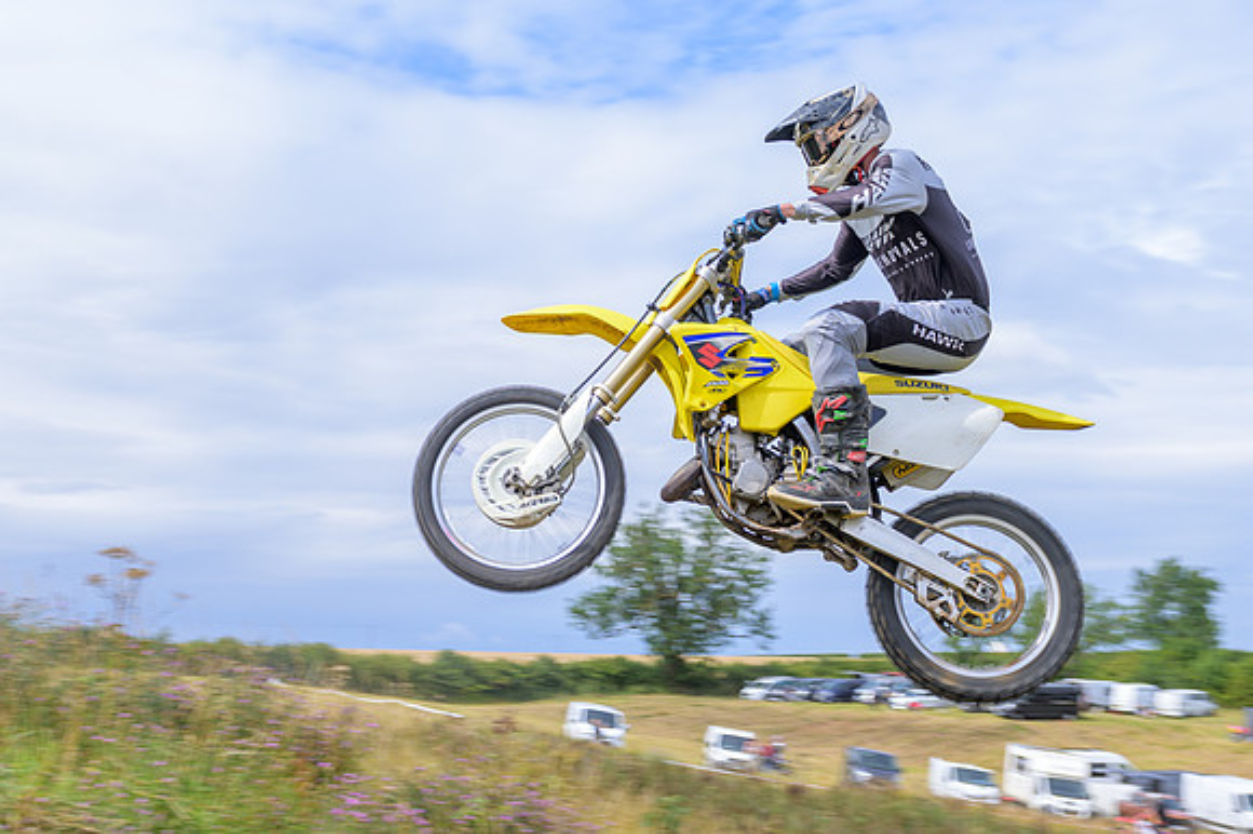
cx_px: 505
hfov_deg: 41.8
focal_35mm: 47
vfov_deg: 28.7
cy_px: 419
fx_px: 1632
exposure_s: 1/320
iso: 50
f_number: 4
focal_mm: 24
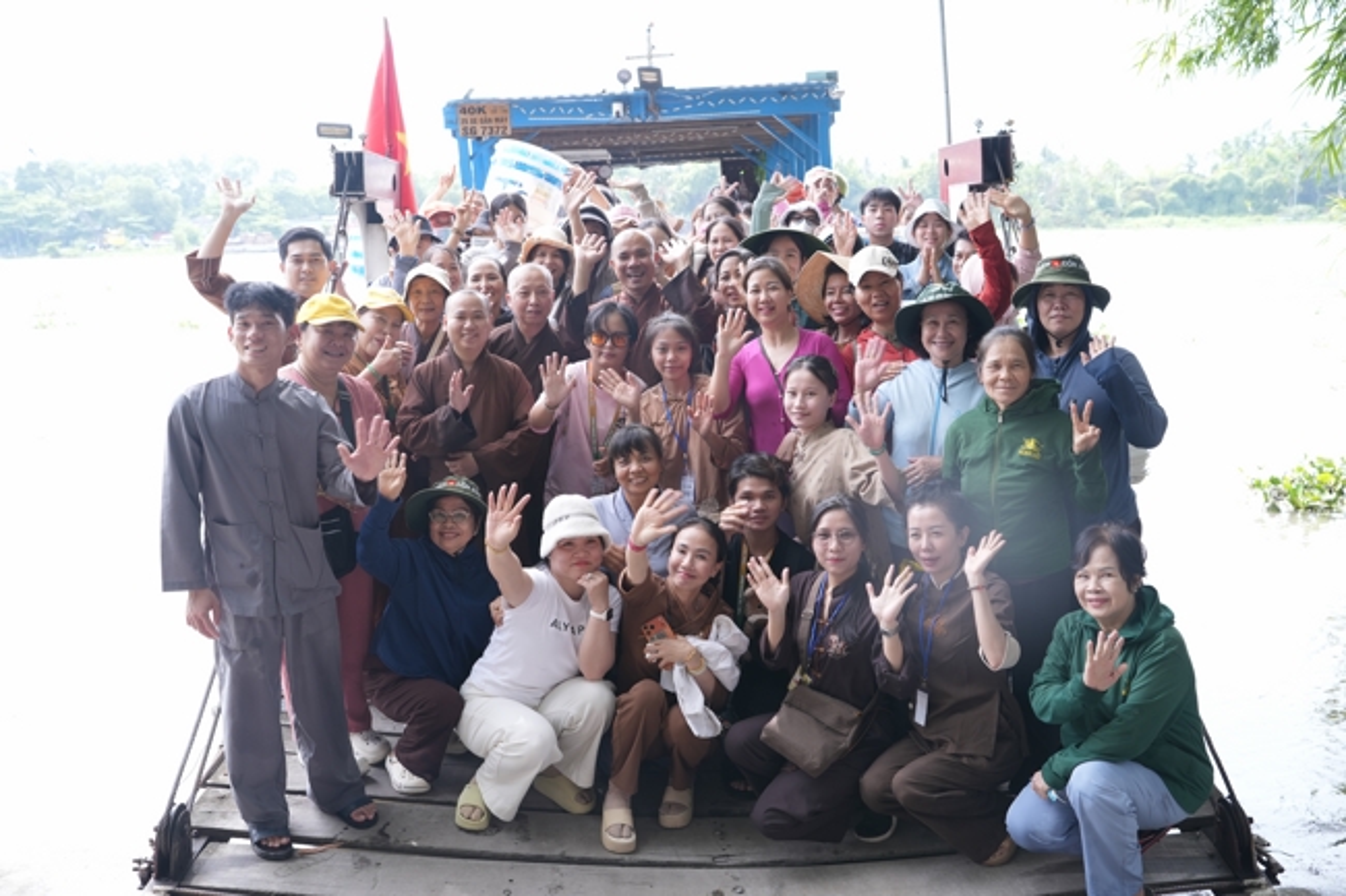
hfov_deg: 54.4
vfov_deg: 37.8
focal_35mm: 35
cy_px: 448
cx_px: 673
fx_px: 1308
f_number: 4.5
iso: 200
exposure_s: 1/160
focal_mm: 35
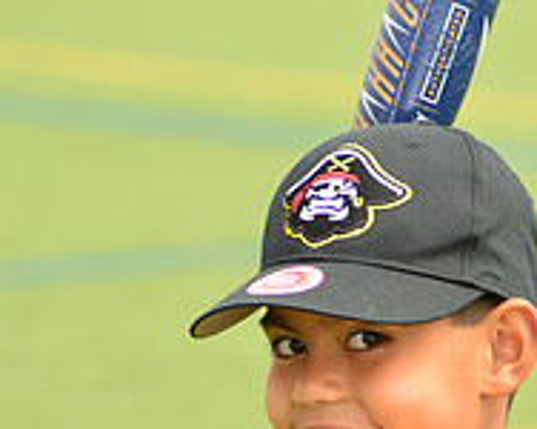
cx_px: 433
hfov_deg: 3.3
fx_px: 9193
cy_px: 532
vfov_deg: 2.7
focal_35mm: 579
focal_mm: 200
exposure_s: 1/250
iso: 200
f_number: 8
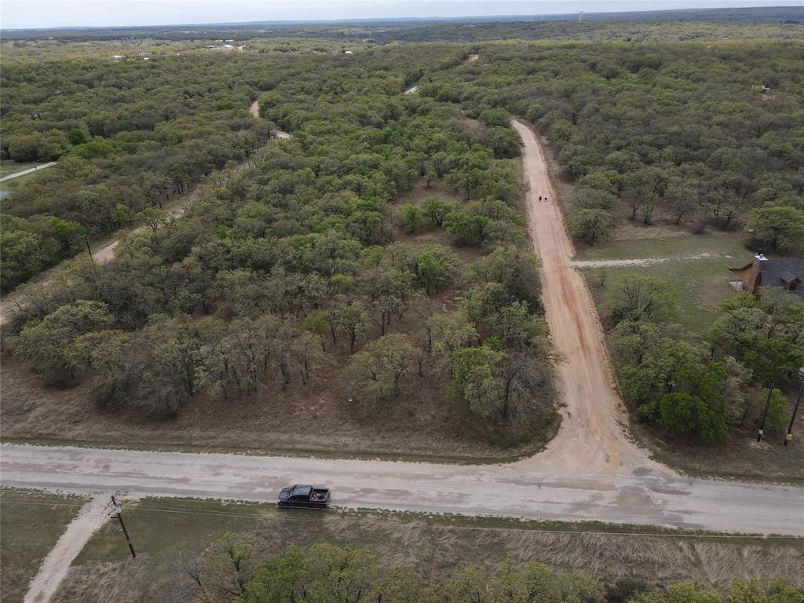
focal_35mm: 24
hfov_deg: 71.6
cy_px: 302
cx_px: 402
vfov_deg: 56.8
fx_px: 557
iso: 100
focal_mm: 4.5
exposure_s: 1/640
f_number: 2.8
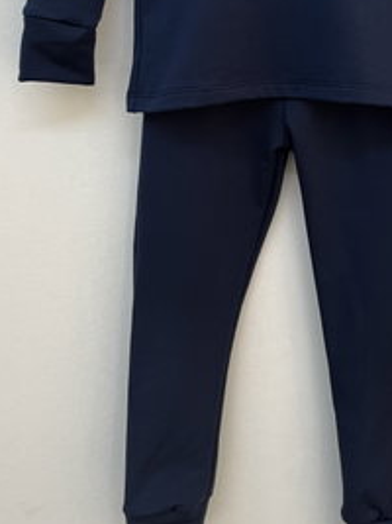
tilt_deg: -10.4
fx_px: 786
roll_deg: -1.1
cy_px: 85
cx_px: 276
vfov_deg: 35.3
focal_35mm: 52
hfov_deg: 27.7
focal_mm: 5.1
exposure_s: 1/100
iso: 125
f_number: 1.6
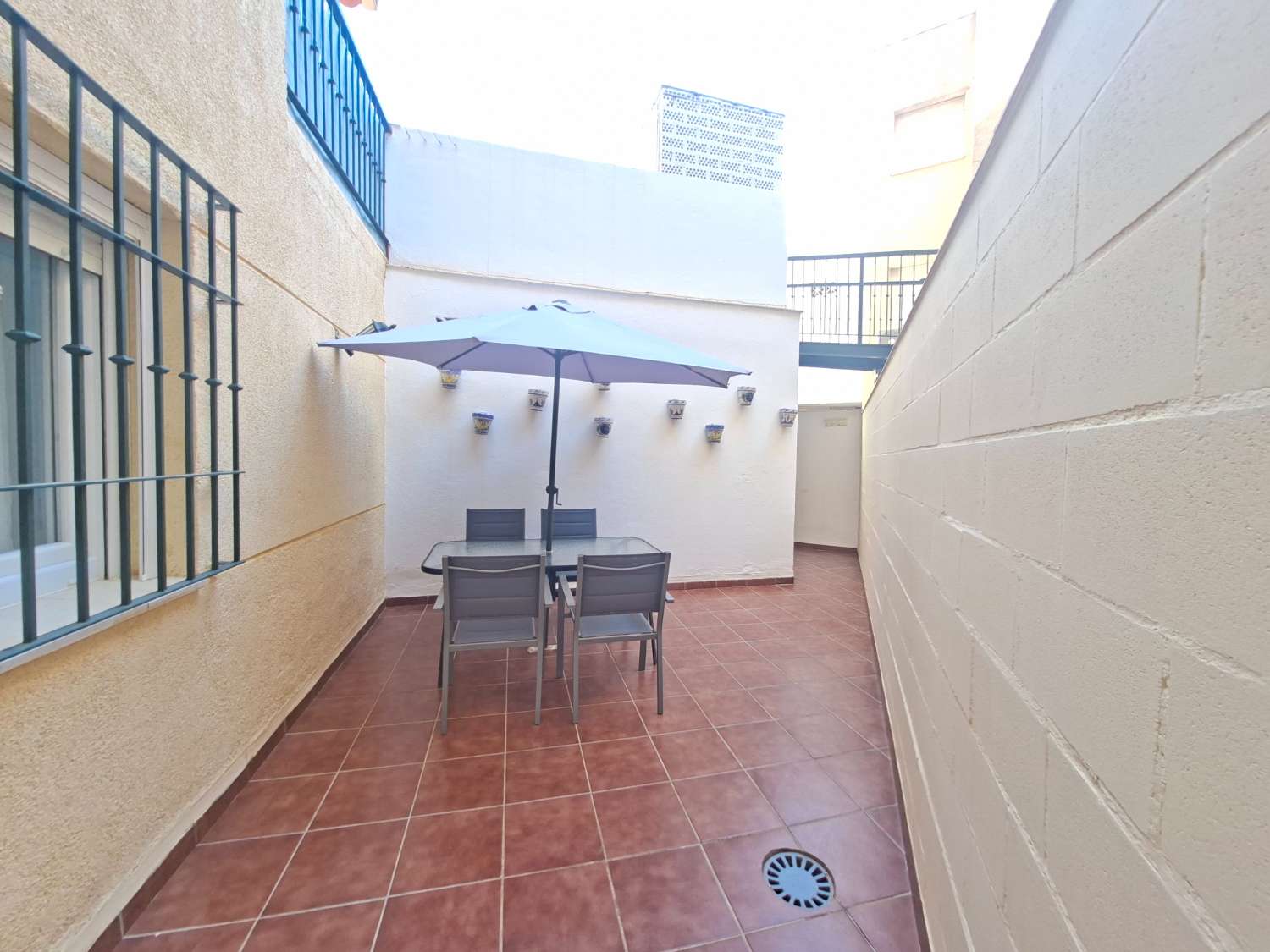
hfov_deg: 106.2
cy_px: 476
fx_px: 477
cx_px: 635
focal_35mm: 13
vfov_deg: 89.9
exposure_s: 1/50
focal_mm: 1.74
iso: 40
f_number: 2.2
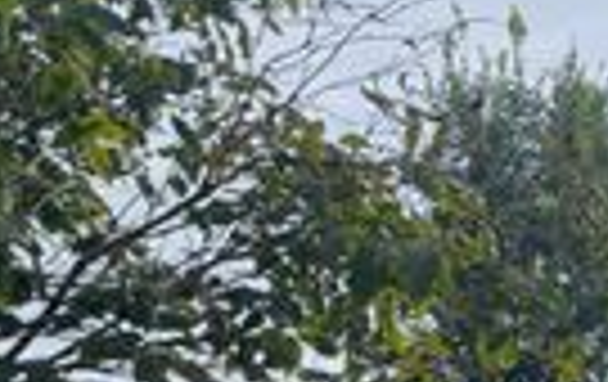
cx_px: 1090
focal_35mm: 94
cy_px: 703
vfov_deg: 12.6
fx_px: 1561
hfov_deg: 17.8
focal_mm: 6.76
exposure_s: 1/2415
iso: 80
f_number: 1.78
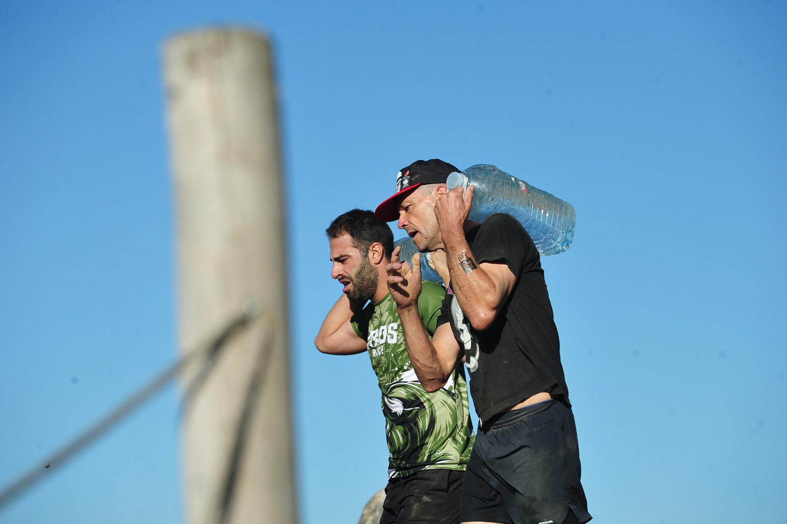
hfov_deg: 10.3
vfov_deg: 6.9
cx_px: 394
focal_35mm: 200
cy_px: 262
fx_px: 4370
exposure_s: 1/1000
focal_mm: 200
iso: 250
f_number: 7.1
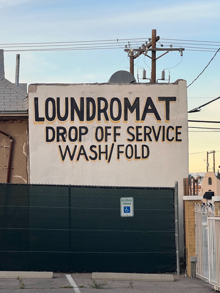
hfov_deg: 19.1
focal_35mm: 77
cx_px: 110
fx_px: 652
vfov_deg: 25.3
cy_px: 146
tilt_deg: +3.8
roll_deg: +0.3
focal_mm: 9
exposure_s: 1/105
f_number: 2.8
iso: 32
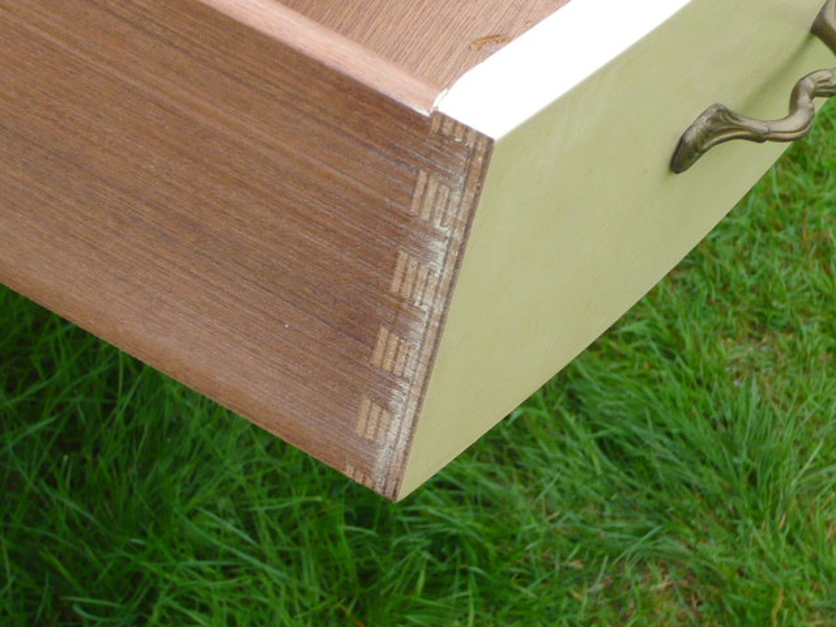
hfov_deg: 17.1
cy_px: 314
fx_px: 2777
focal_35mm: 115
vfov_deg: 12.9
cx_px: 418
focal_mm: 12
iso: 125
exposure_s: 1/100
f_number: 4.7
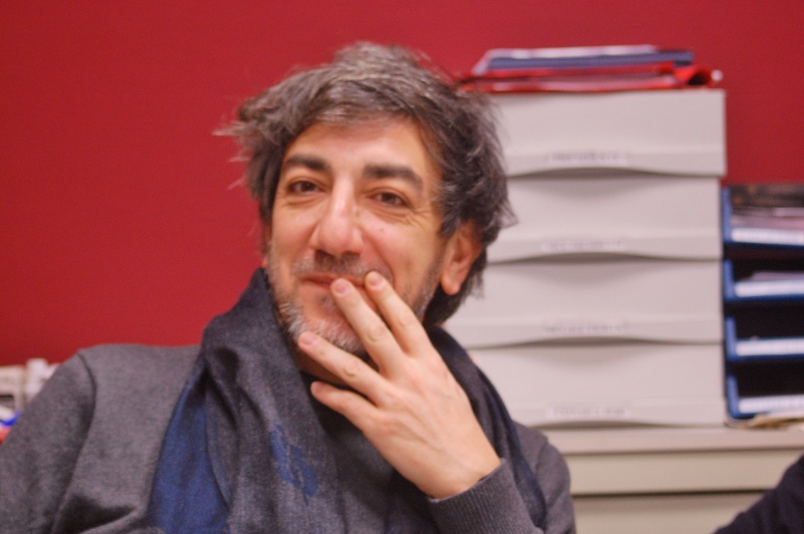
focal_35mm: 105
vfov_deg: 13.0
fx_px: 2343
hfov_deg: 19.5
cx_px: 402
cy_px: 267
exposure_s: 1/40
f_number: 4
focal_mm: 70
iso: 800
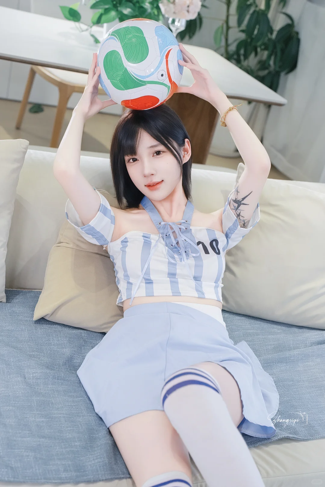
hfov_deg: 27.0
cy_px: 244
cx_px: 162
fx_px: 677
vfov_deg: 39.6
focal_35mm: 50
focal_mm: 50
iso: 500
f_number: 4
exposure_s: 1/125
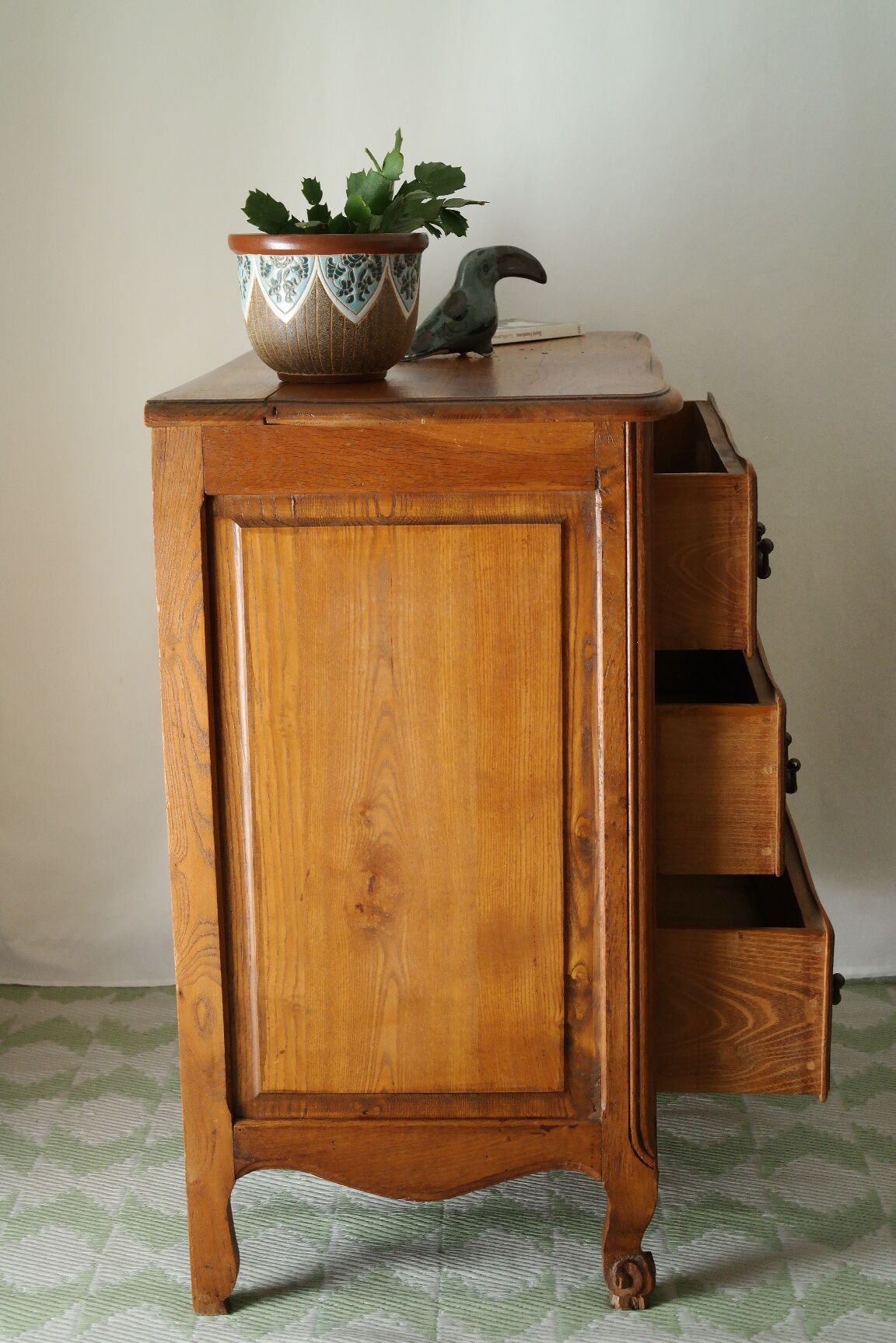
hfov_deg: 23.4
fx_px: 2165
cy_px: 672
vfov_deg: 34.5
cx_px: 448
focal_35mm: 58
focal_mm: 38
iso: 800
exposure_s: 1/30
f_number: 5.6
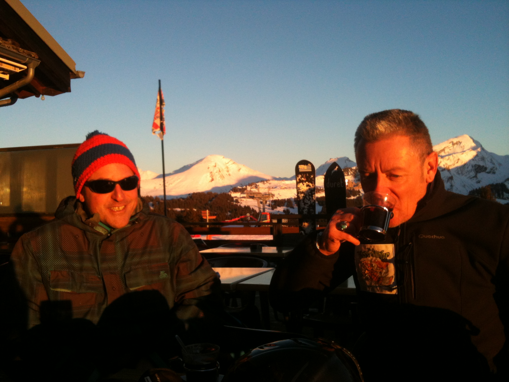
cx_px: 254
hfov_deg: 52.6
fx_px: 515
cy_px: 191
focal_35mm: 35
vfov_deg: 40.7
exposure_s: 1/304
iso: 64
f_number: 2.8
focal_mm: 3.85
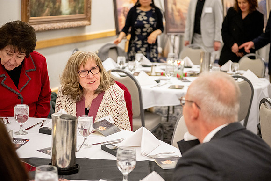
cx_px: 136
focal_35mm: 70
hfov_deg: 28.8
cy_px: 90
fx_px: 527
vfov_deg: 19.5
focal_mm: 70
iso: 3200
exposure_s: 1/100
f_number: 2.8
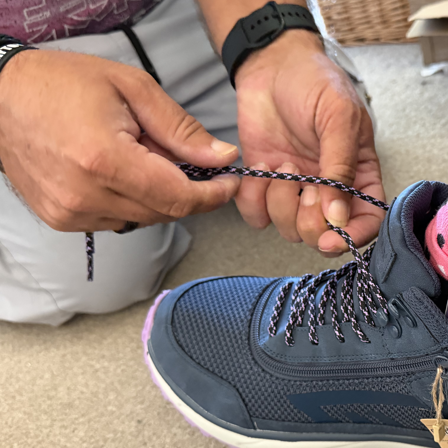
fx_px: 586
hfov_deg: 39.6
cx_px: 380
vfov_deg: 41.7
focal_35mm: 40
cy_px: 258
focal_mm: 6.76
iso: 800
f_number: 1.78
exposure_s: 1/44
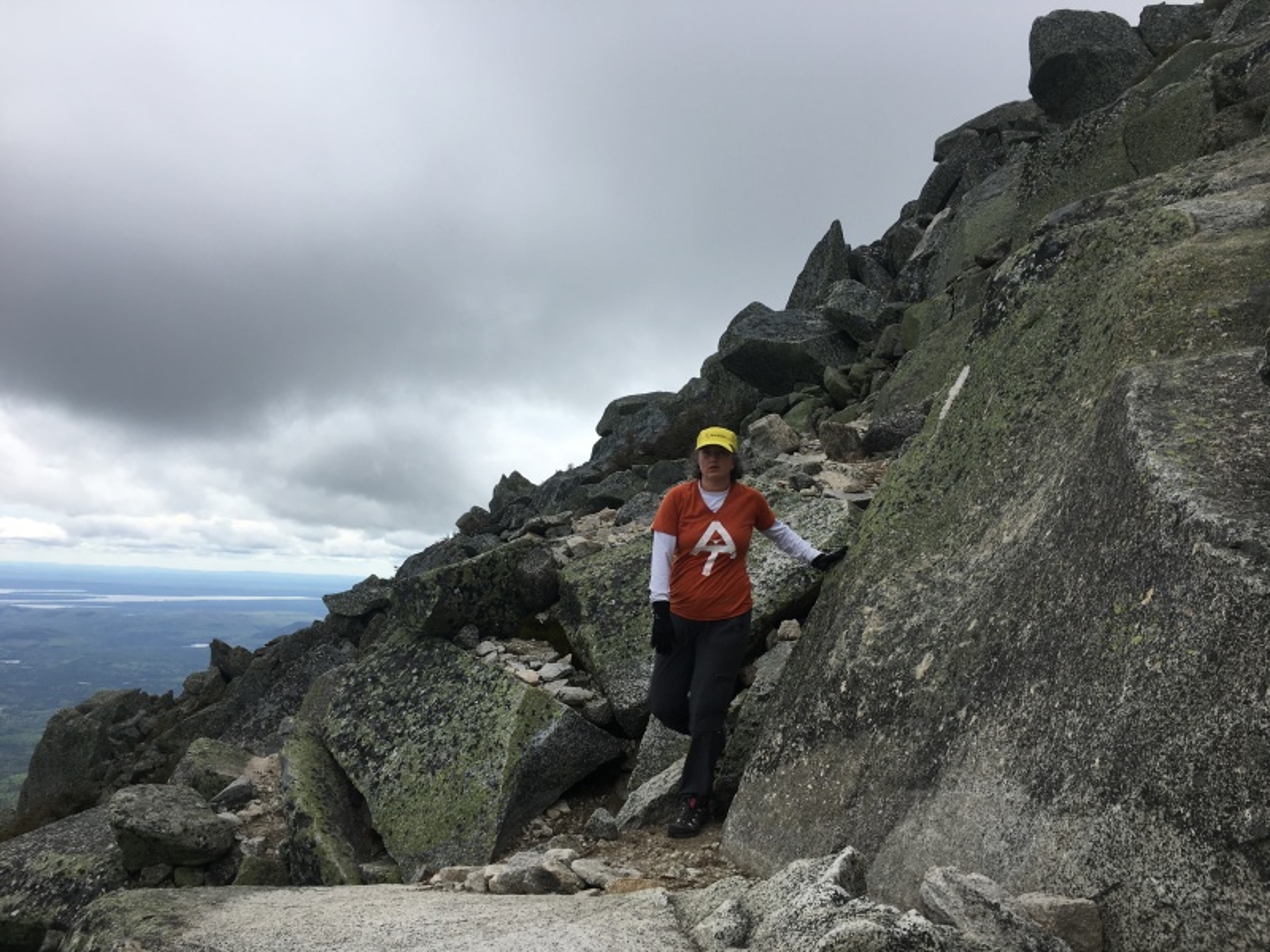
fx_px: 1064
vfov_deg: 48.2
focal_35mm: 29
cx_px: 635
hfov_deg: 61.7
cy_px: 476
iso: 25
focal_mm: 4.15
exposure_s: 1/1099
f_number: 2.2
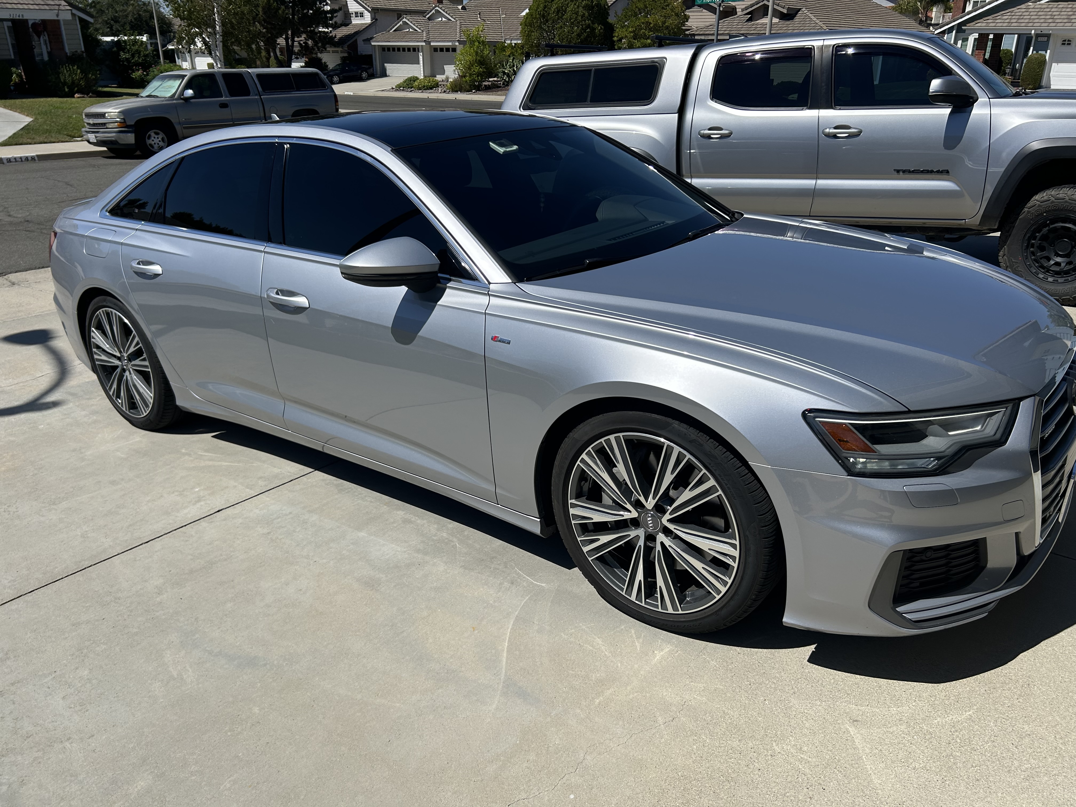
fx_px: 808
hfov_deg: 67.3
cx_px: 538
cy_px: 404
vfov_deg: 53.1
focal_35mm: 26
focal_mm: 5.7
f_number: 1.5
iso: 50
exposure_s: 1/6993
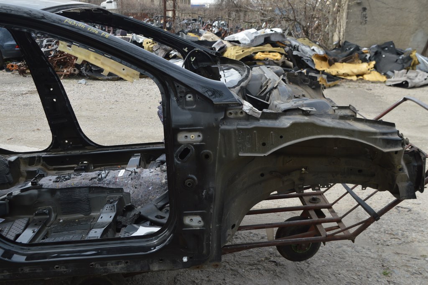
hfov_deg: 51.3
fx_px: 445
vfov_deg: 35.4
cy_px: 142
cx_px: 214
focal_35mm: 38
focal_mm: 25
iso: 100
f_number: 6.3
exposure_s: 1/160
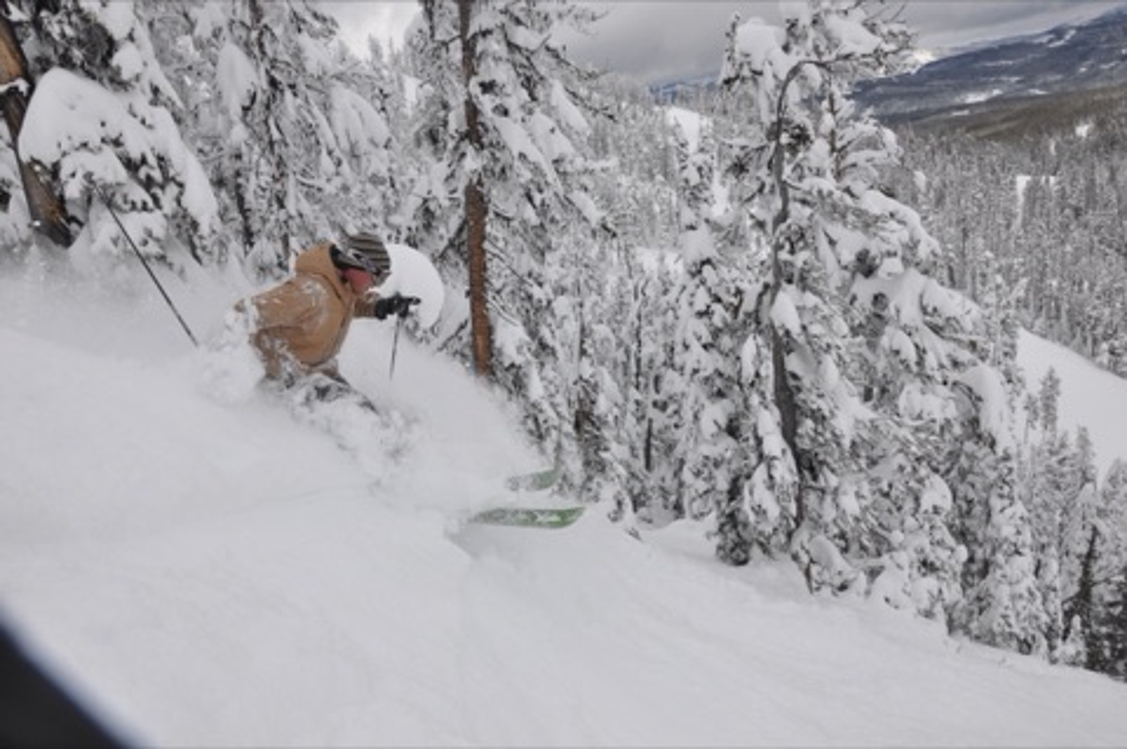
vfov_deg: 41.6
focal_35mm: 32
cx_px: 564
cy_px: 374
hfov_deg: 59.5
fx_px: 985
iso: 200
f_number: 9
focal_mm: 21
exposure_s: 1/400
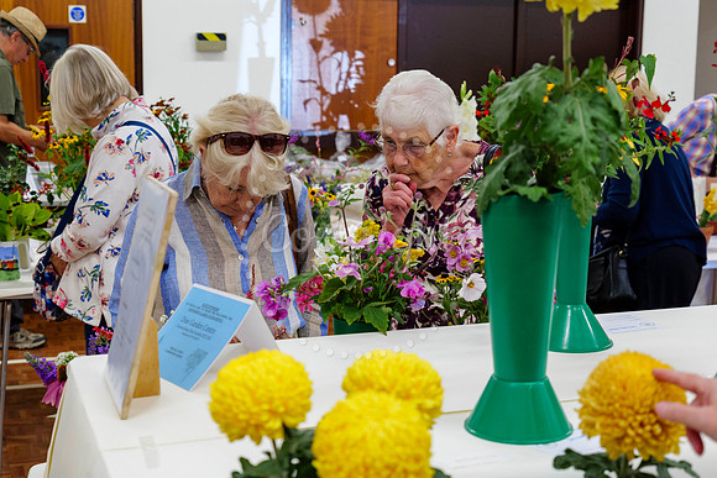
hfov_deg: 33.4
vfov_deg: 22.6
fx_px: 1195
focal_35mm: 60
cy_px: 239
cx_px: 358
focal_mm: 60
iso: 5000
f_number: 5.6
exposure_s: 1/160
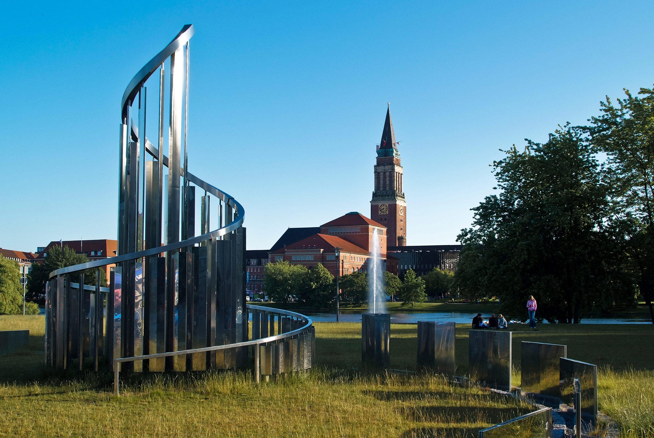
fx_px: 655
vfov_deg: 37.0
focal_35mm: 36
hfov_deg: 53.1
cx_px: 327
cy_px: 219
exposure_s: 1/160
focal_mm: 24
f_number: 5.6
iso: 100
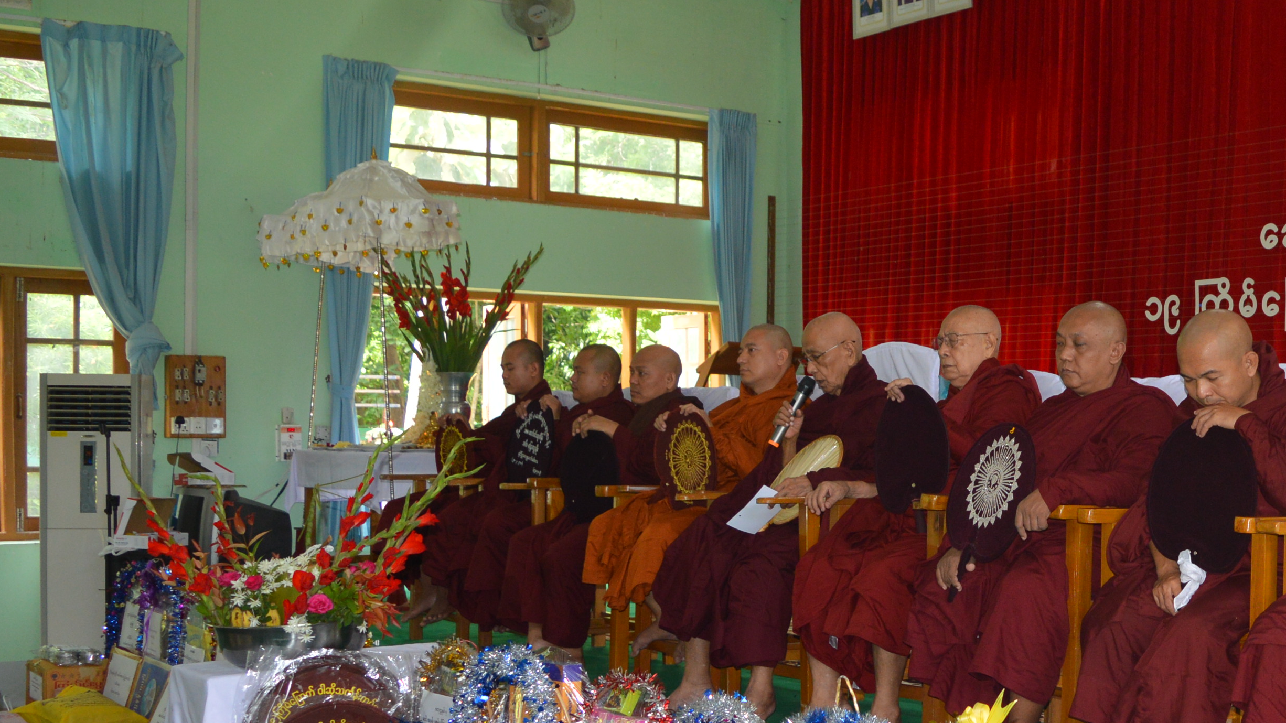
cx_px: 1147
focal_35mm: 52
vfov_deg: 22.9
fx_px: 1773
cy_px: 501
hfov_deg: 37.4
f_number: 4
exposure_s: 1/100
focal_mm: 18
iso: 400
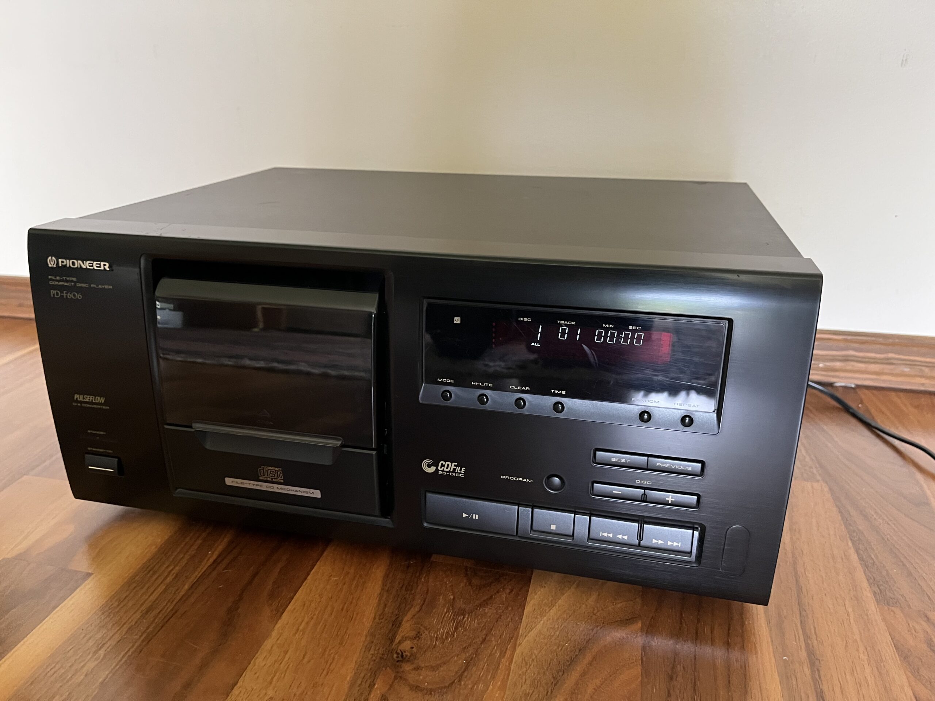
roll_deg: +0.0
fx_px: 702
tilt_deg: -21.5
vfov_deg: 53.1
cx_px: 468
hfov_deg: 67.3
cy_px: 350
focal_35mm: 26
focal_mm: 5.1
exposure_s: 1/39
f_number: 1.6
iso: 640
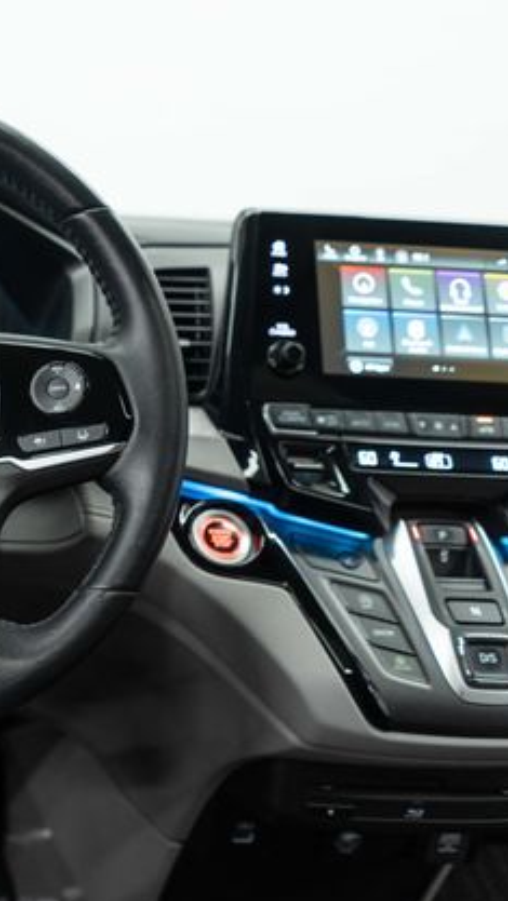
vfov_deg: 45.5
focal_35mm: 45
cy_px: 459
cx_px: -153
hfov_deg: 23.5
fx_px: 1076
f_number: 3.2
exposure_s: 1/40
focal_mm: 28
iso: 640
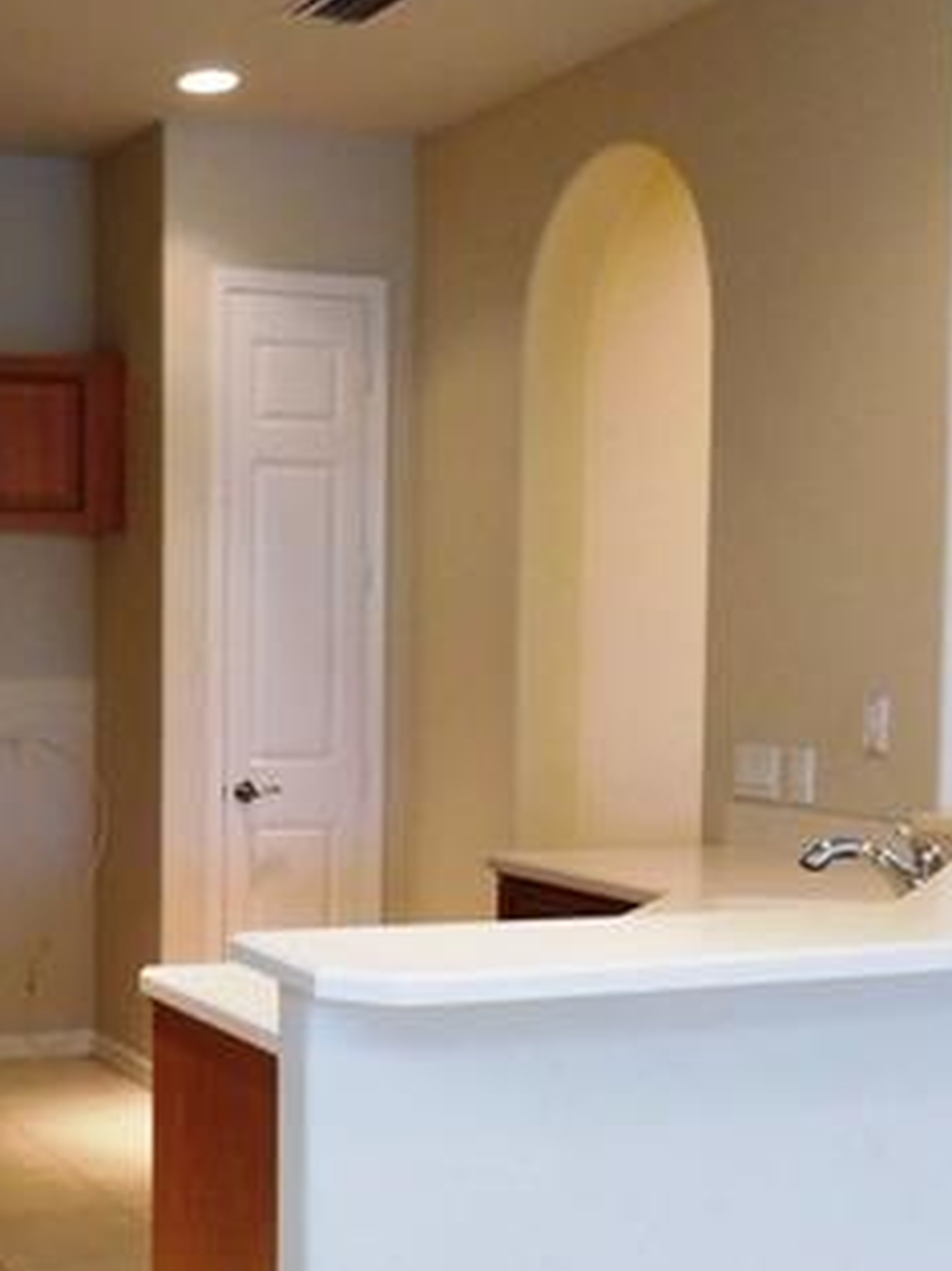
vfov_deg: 31.5
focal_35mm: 61
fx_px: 2238
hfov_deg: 23.6
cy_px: 803
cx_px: 153
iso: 280
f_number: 3.4
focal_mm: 4.5
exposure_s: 1/30
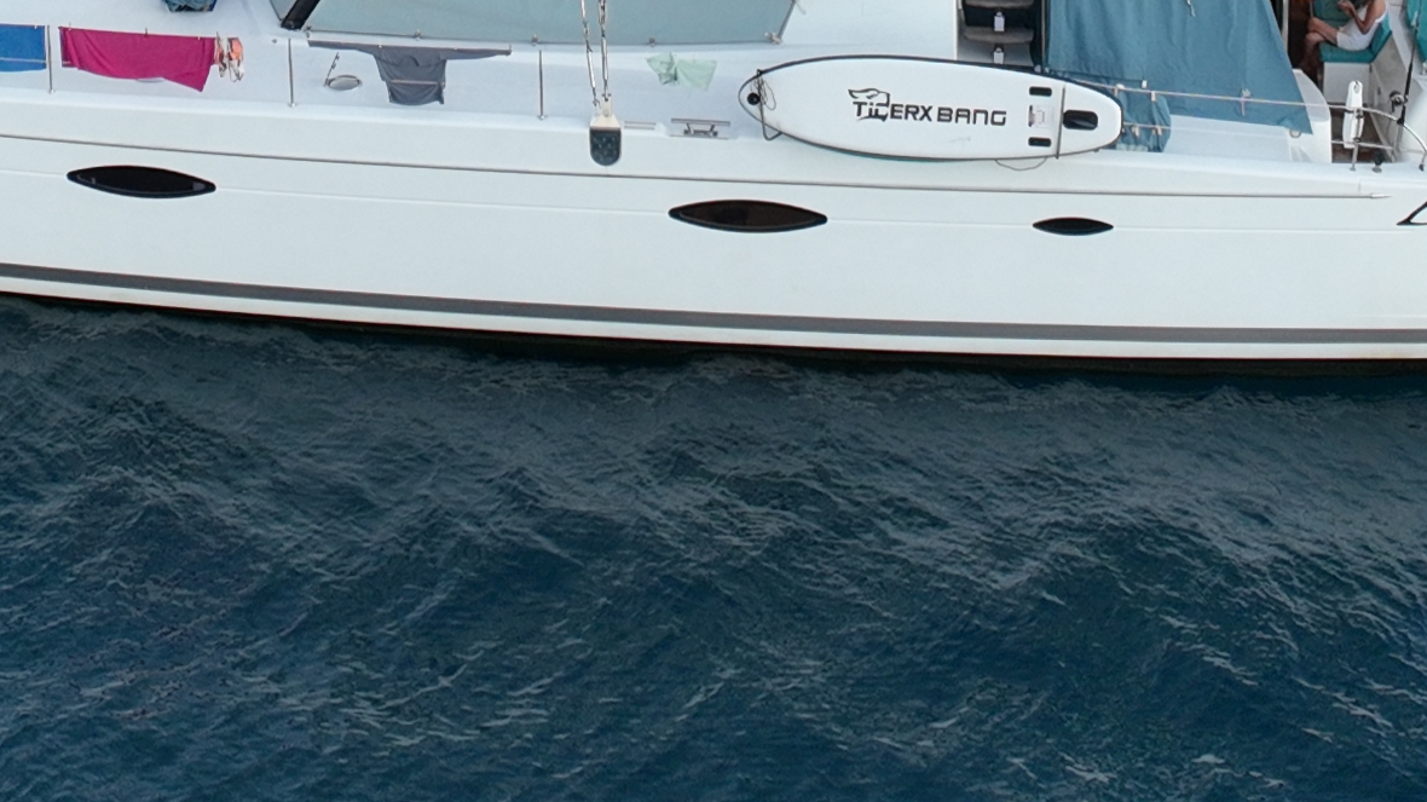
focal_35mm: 117
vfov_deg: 9.5
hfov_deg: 18.3
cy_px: -934
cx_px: 600
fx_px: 4426
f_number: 2.8
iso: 110
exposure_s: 1/60
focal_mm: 12.29
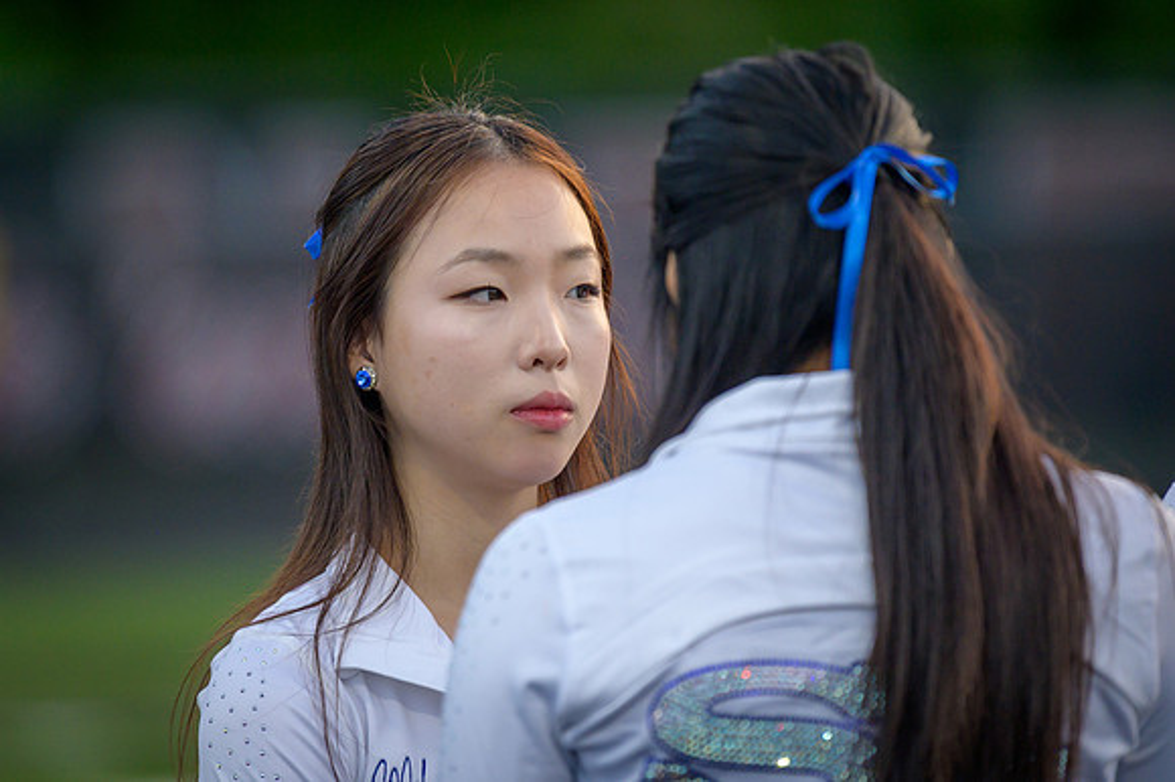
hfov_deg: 3.4
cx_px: 455
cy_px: 303
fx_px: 19990
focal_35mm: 613
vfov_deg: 2.2
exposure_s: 1/800
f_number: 5.6
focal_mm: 500
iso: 3200
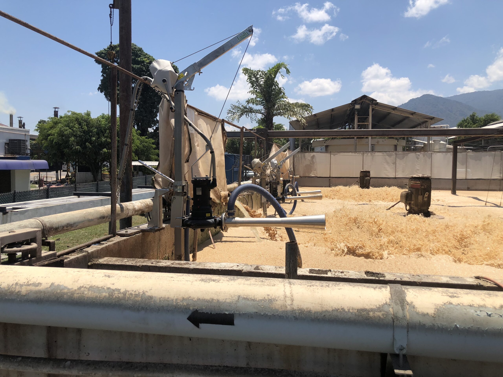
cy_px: 188
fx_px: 407
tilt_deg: -2.3
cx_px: 252
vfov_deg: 49.7
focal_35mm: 28
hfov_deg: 63.4
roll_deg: -1.6
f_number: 1.8
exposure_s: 1/3003
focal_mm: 3.99
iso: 20
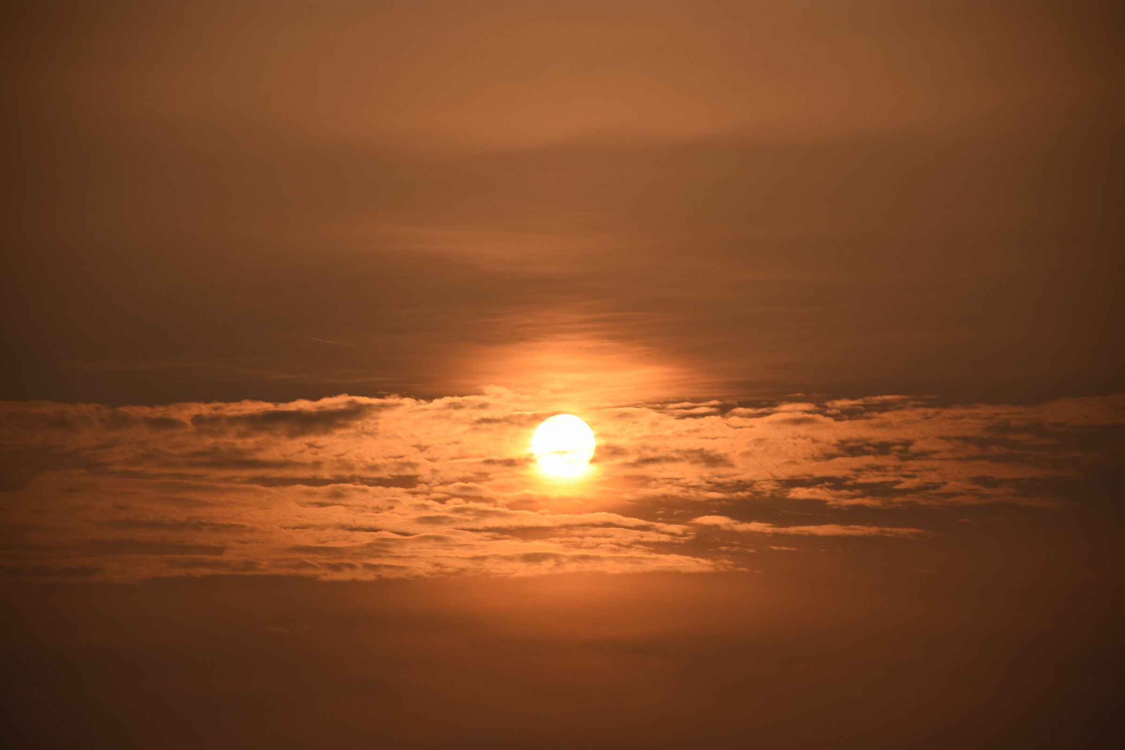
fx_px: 6562
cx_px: 562
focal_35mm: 210
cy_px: 375
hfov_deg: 9.8
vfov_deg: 6.5
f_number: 5.6
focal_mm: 140
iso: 100
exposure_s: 1/2000
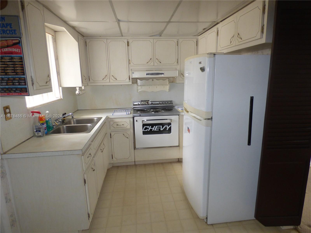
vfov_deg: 66.0
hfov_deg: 81.7
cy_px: 116
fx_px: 180
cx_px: 156
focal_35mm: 20
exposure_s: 1/60
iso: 250
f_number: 2.8
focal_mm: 3.58
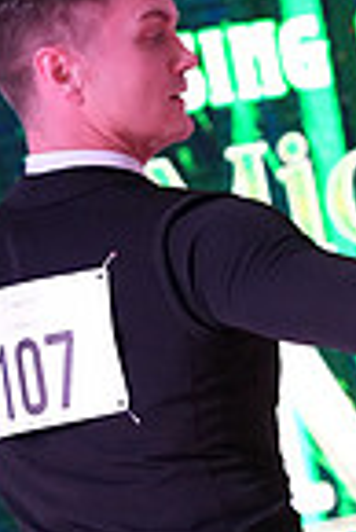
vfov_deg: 4.8
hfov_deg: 3.3
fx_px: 6229
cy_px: 910
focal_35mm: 421
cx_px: 343
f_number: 6.3
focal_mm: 105
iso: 5000
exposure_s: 1/250
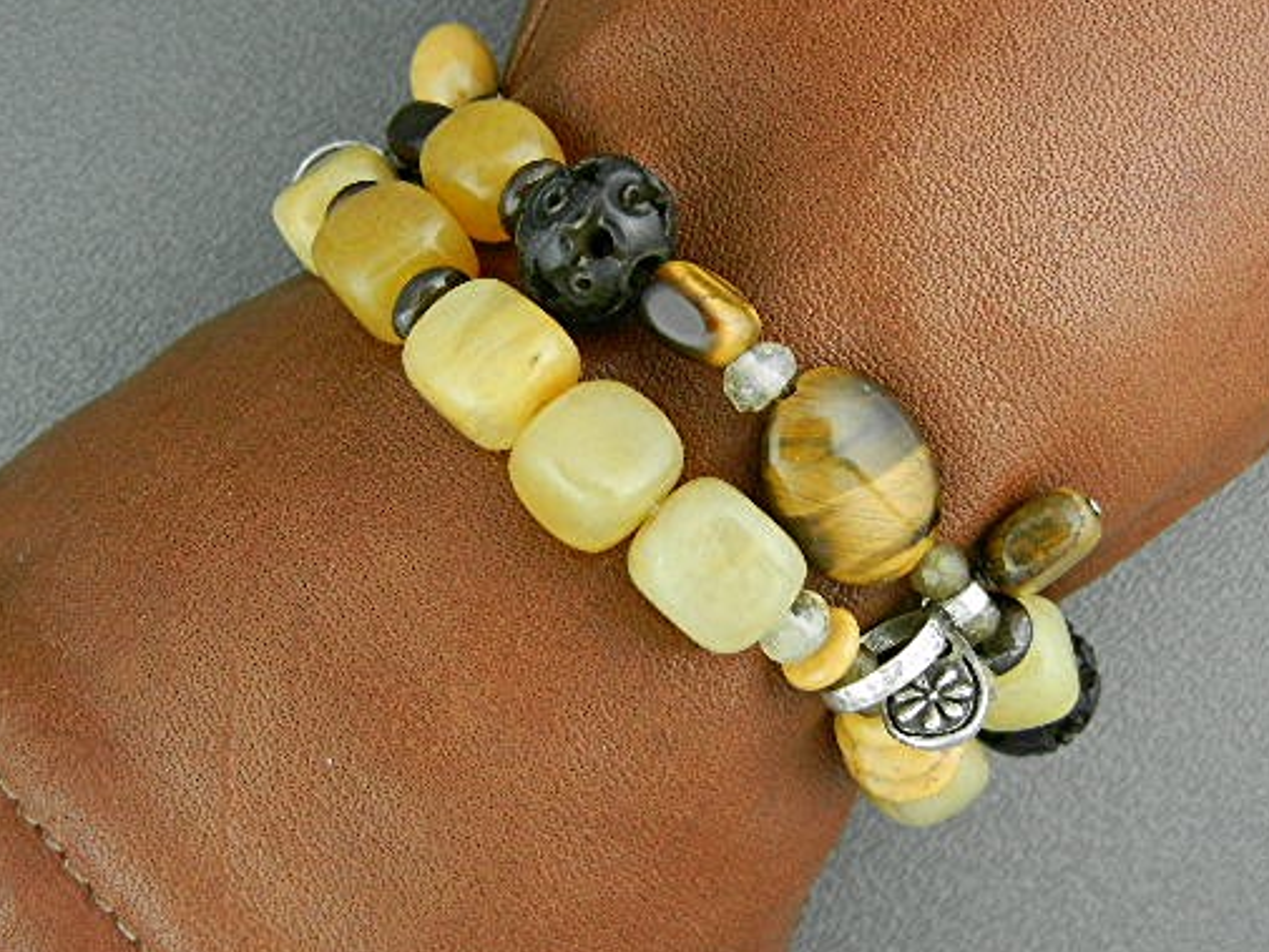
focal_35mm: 57
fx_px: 2090
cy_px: 457
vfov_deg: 25.7
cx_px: 658
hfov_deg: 33.8
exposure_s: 1/5.6
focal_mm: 8.1
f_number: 3.8
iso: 200
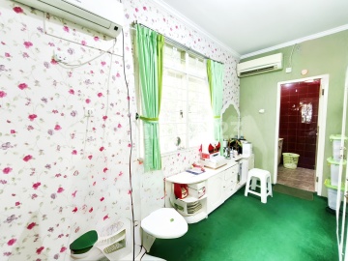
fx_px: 151
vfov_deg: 81.7
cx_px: 174
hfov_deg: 98.2
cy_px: 130
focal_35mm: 15
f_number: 2.2
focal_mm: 1.91
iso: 160
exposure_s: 1/33.3
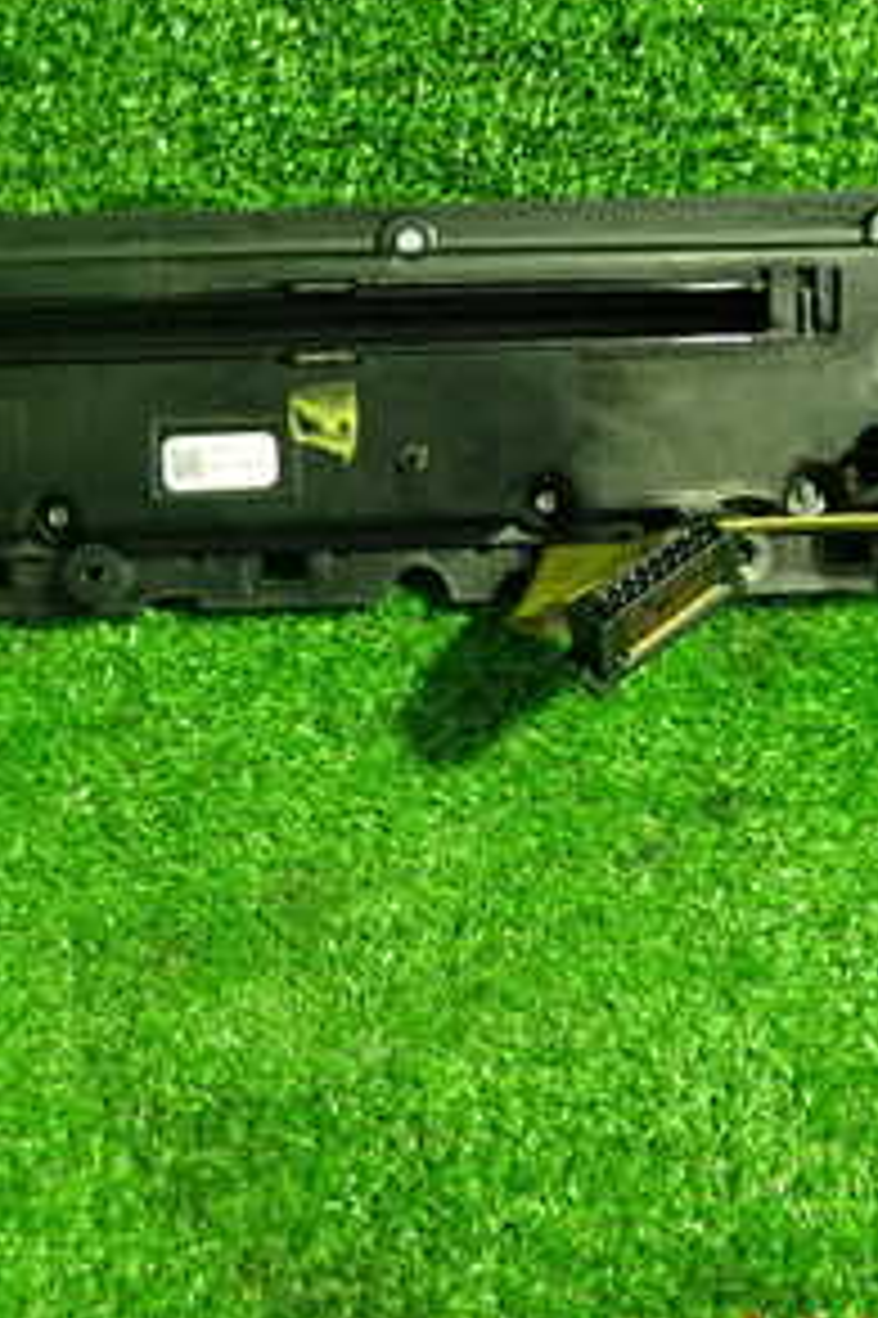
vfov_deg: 31.1
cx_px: 410
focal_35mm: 64
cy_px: 405
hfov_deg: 21.2
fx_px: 2344
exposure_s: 1/30
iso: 500
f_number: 2.3
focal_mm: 5.4
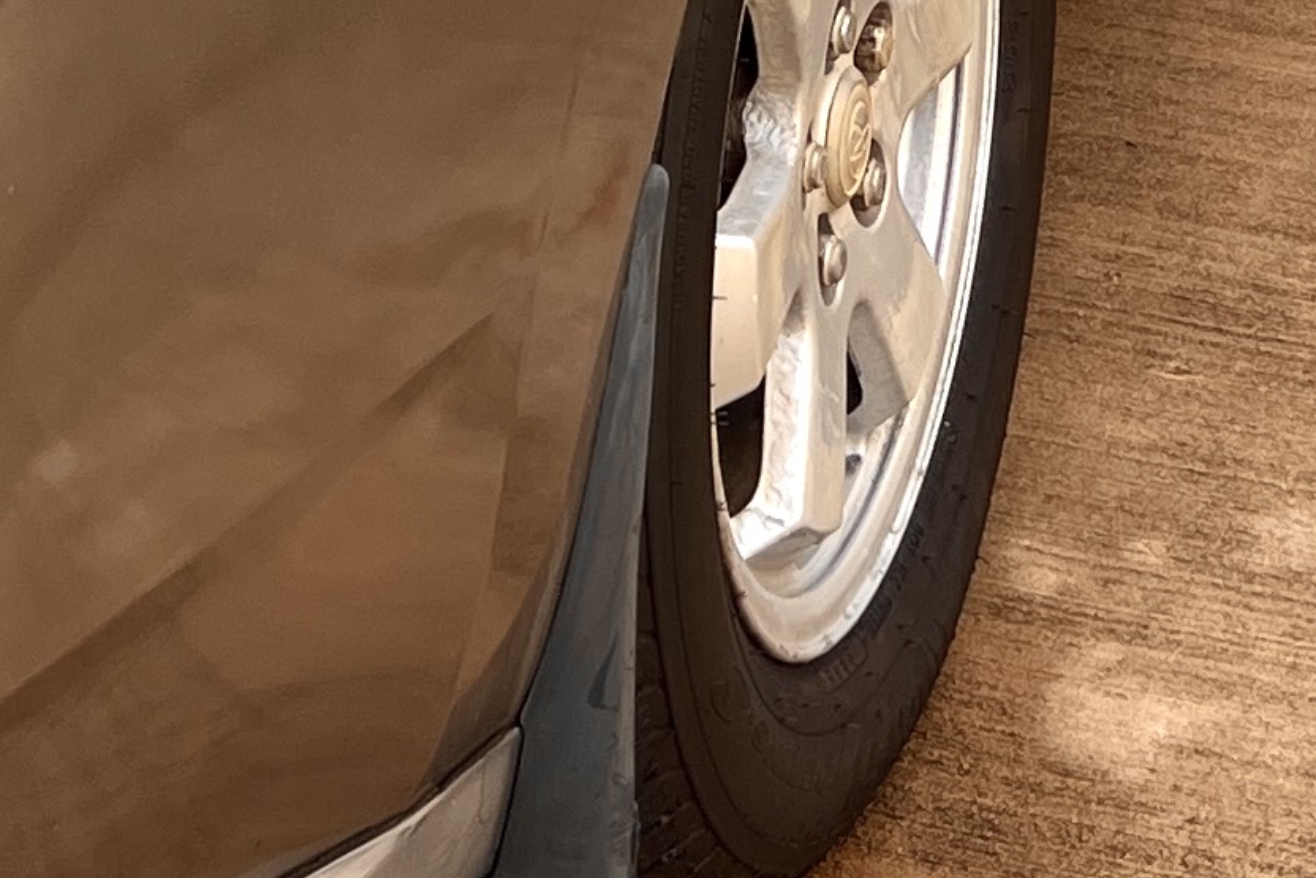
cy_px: -1215
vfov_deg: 9.4
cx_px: 892
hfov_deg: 15.6
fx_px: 4789
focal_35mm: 131
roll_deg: -0.2
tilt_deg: -17.0
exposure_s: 1/1779
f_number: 1.5
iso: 50
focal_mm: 5.7
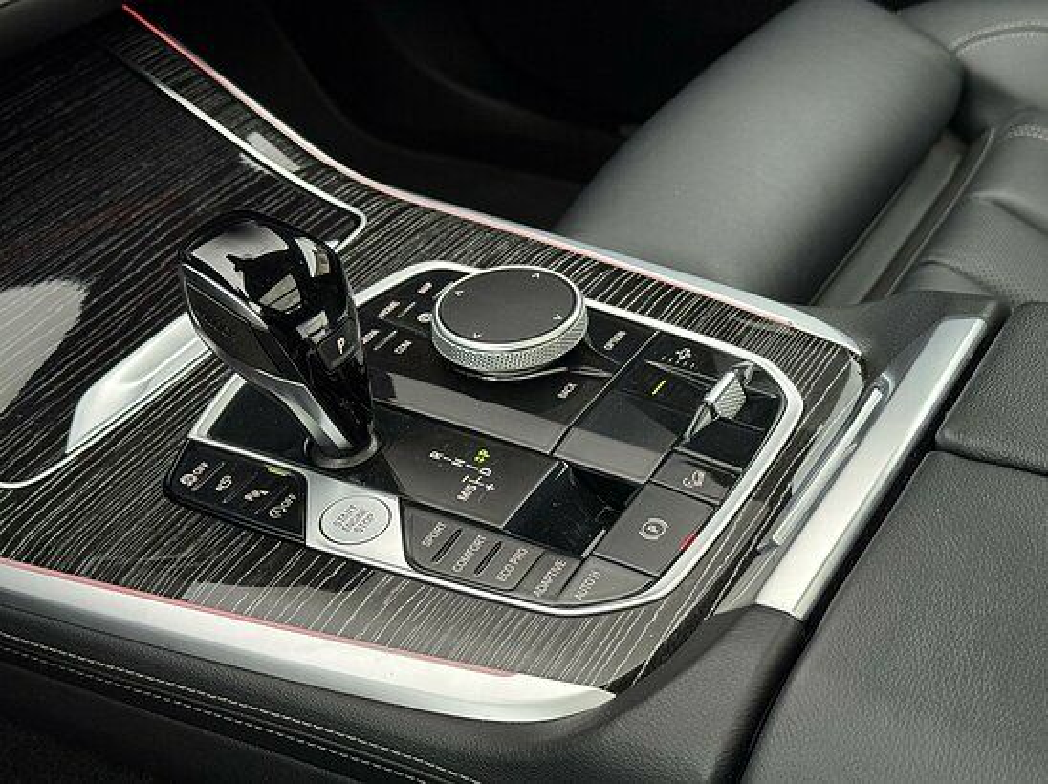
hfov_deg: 39.7
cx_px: 524
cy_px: 392
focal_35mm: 48
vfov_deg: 30.2
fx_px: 1452
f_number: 1.78
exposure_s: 1/38
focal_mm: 6.76
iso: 320
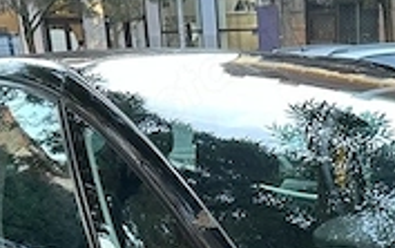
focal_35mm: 86
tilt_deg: -21.7
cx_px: 344
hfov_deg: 23.5
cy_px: 420
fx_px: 927
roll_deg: +1.6
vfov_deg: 13.9
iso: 125
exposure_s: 1/121
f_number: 1.78
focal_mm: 6.86
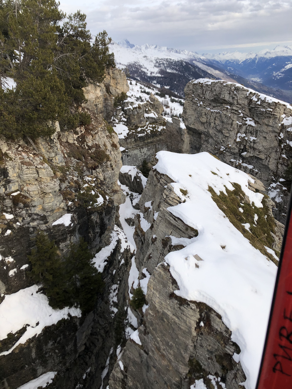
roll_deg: +3.6
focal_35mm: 28
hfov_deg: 49.7
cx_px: 146
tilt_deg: -20.6
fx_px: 315
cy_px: 194
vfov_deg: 63.4
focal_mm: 4
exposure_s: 1/1000
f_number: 1.8
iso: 20
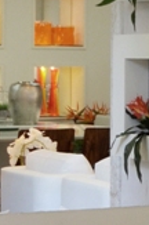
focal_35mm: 188
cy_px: 141
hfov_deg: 7.2
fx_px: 1172
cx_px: 174
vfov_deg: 11.0
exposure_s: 1/30
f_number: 5.6
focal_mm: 20
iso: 400
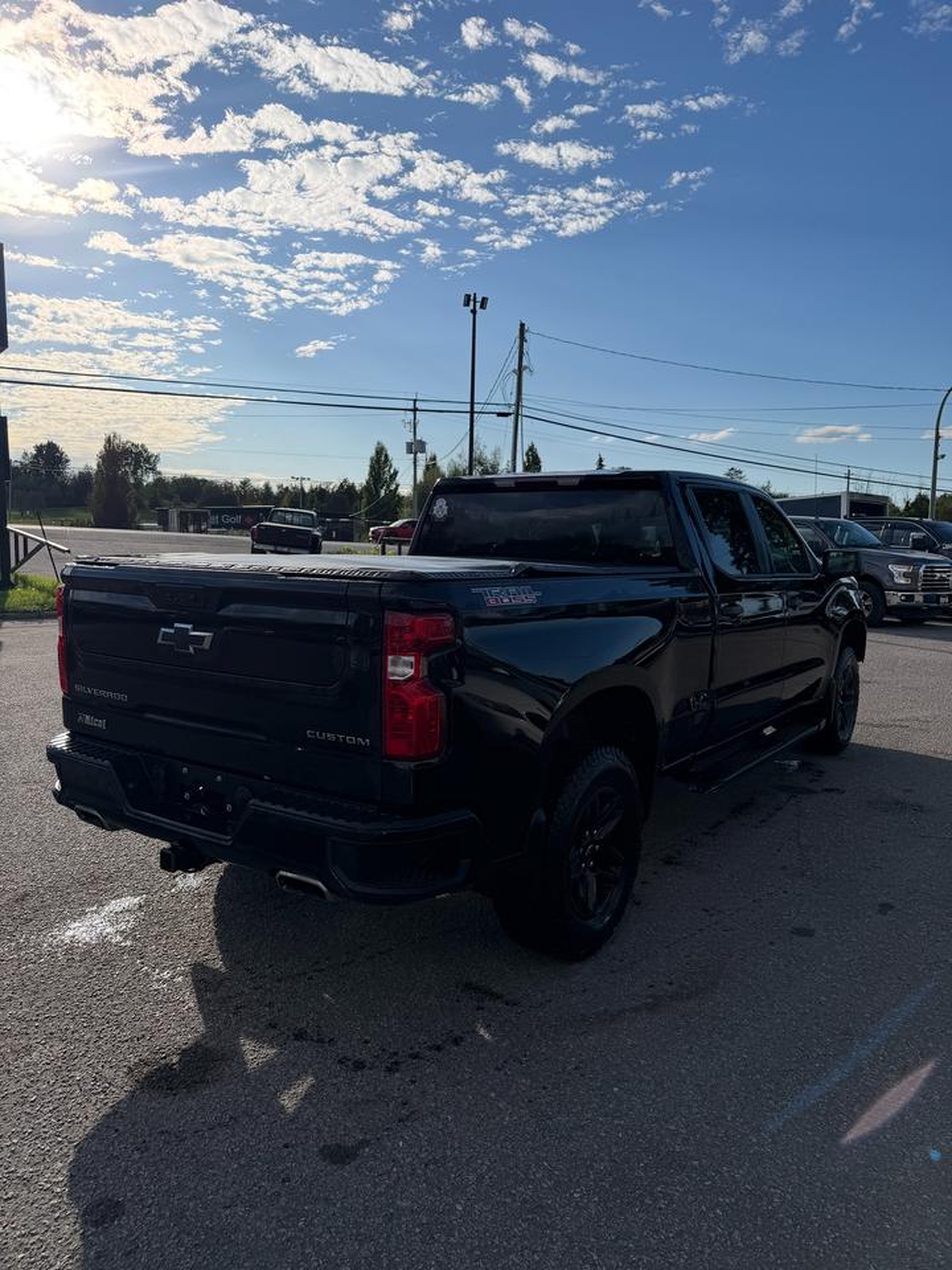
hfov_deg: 56.8
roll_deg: -0.3
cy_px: 635
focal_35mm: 24
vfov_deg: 71.6
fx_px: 880
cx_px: 476
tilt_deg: -2.1
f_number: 1.78
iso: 80
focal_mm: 6.76
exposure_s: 1/7353
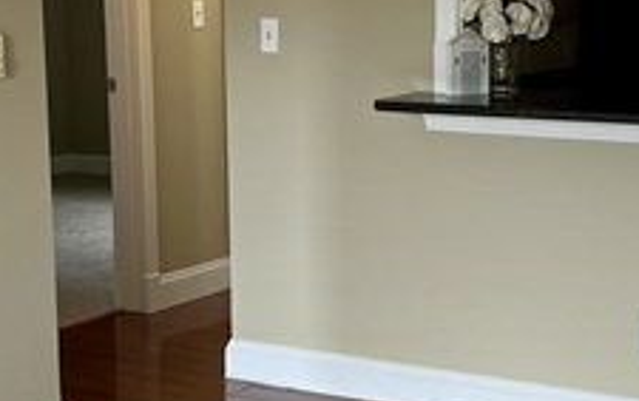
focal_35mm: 94
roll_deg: +0.9
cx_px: 332
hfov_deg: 22.1
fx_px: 1638
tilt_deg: -8.1
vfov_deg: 13.9
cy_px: 168
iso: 125
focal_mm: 5.1
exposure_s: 1/121
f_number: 1.6
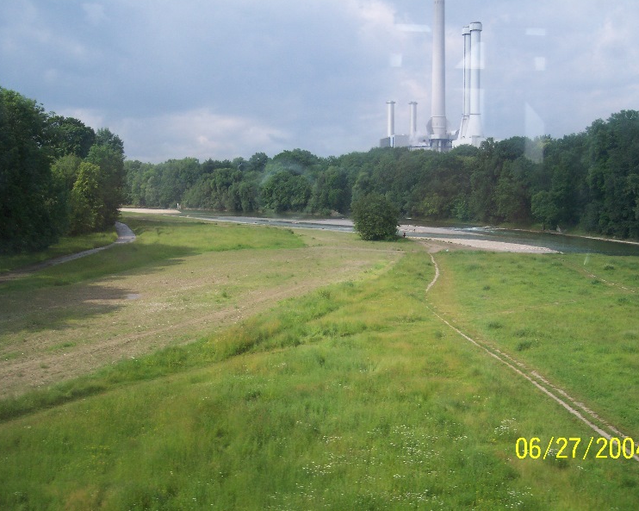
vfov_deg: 37.3
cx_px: 338
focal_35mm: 40
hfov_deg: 45.8
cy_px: 254
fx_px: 756
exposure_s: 1/700
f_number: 2.8
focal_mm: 8
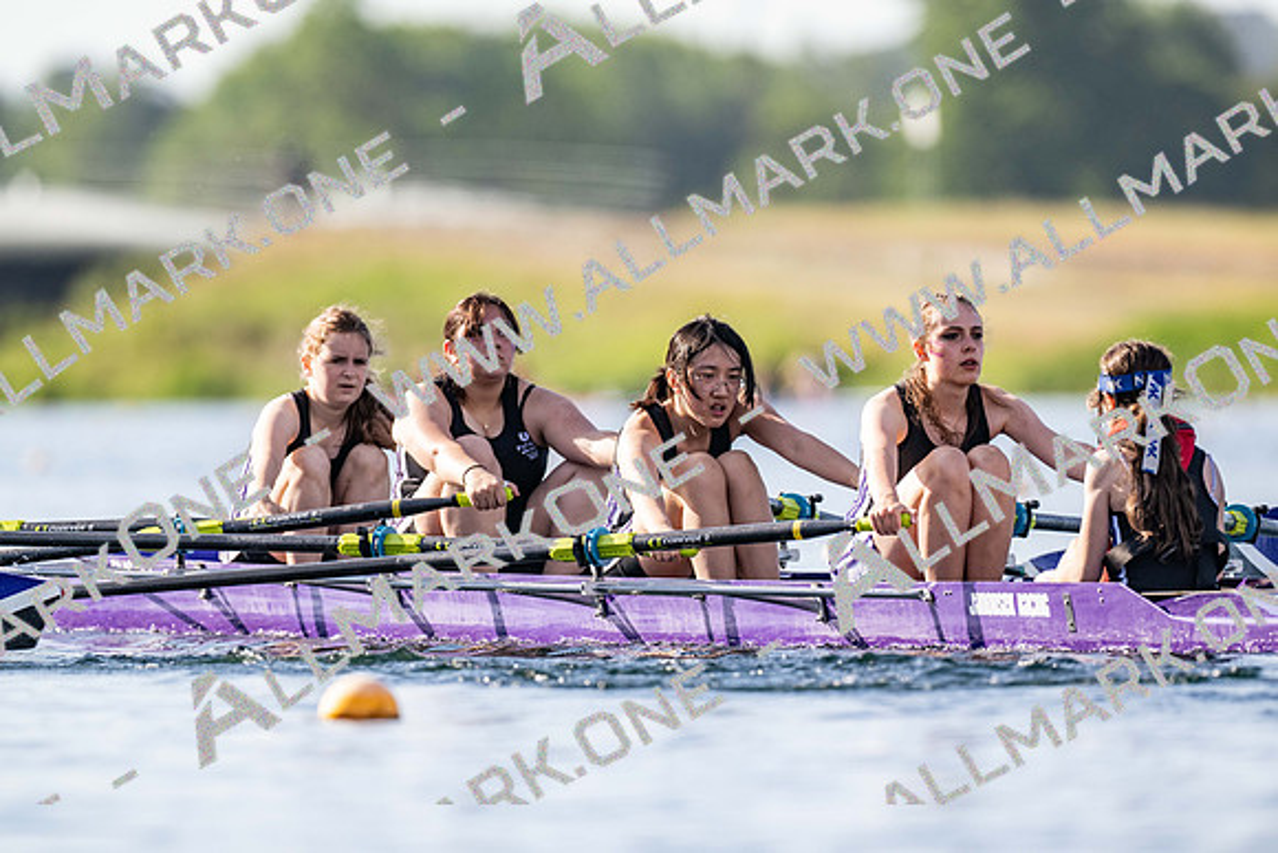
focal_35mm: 600
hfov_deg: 3.4
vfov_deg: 2.3
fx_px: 21304
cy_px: 426
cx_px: 639
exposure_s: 1/2500
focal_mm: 600
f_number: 5.6
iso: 800
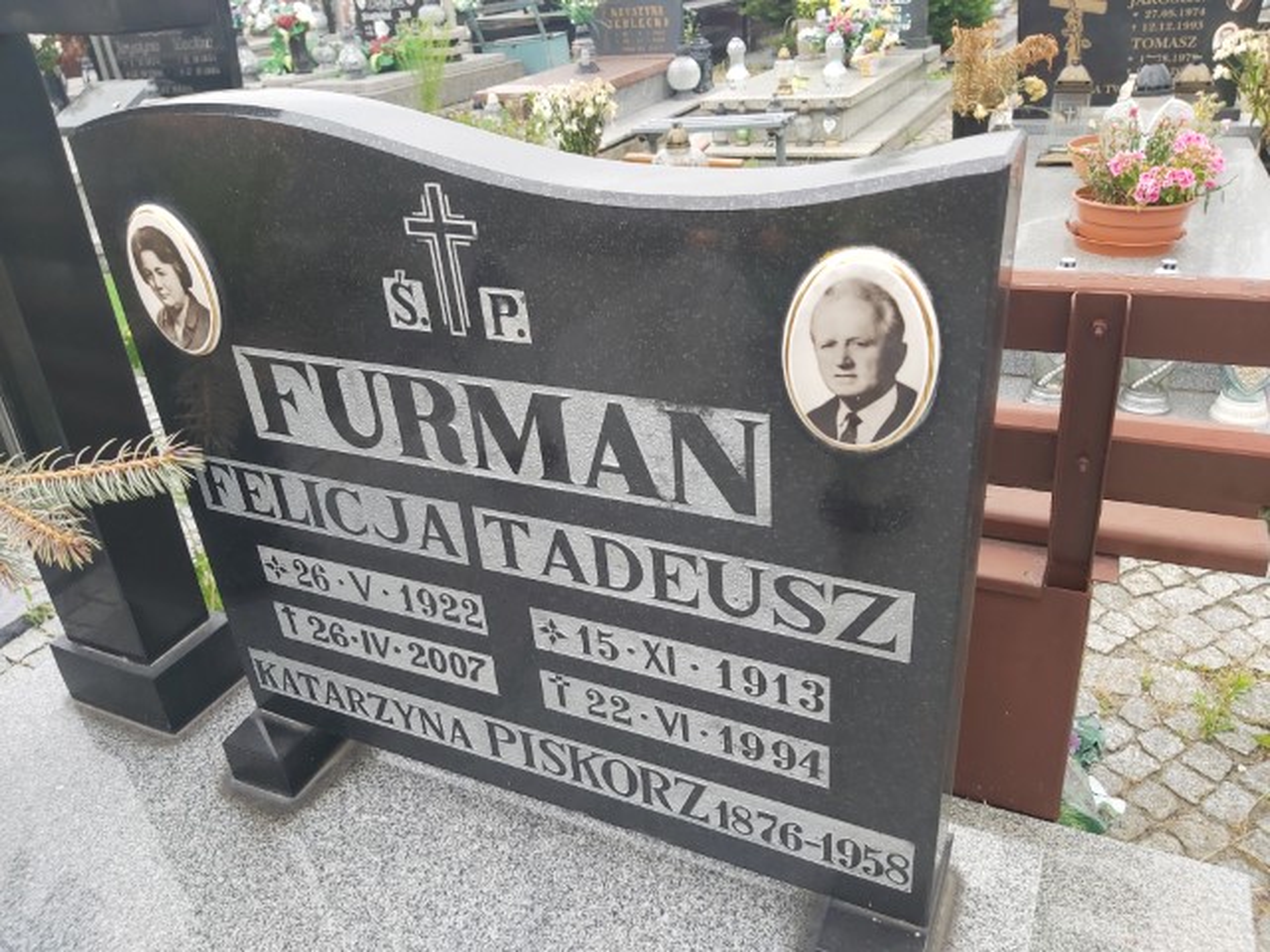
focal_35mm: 26
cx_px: 635
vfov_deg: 53.1
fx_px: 954
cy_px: 476
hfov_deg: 67.3
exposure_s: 1/274
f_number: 1.7
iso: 64
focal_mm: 3.92
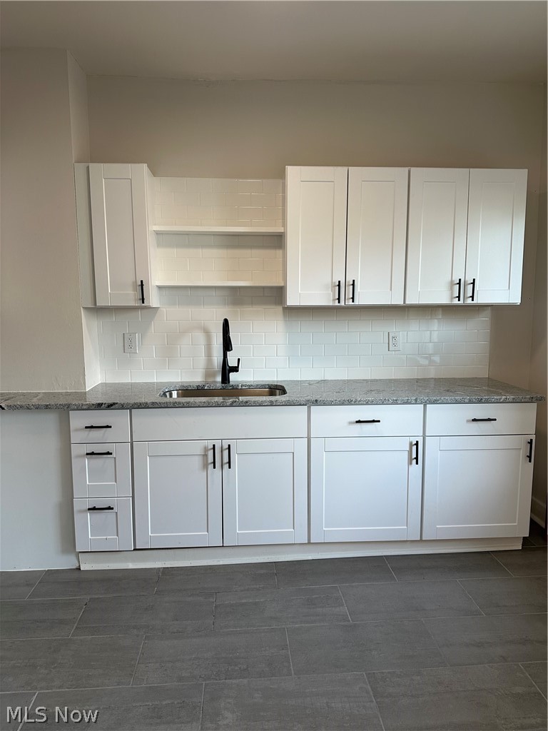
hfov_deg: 56.8
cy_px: 366
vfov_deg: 71.6
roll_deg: -0.4
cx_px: 274
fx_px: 507
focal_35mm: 24
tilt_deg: -7.1
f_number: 1.78
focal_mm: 6.86
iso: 100
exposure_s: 1/120
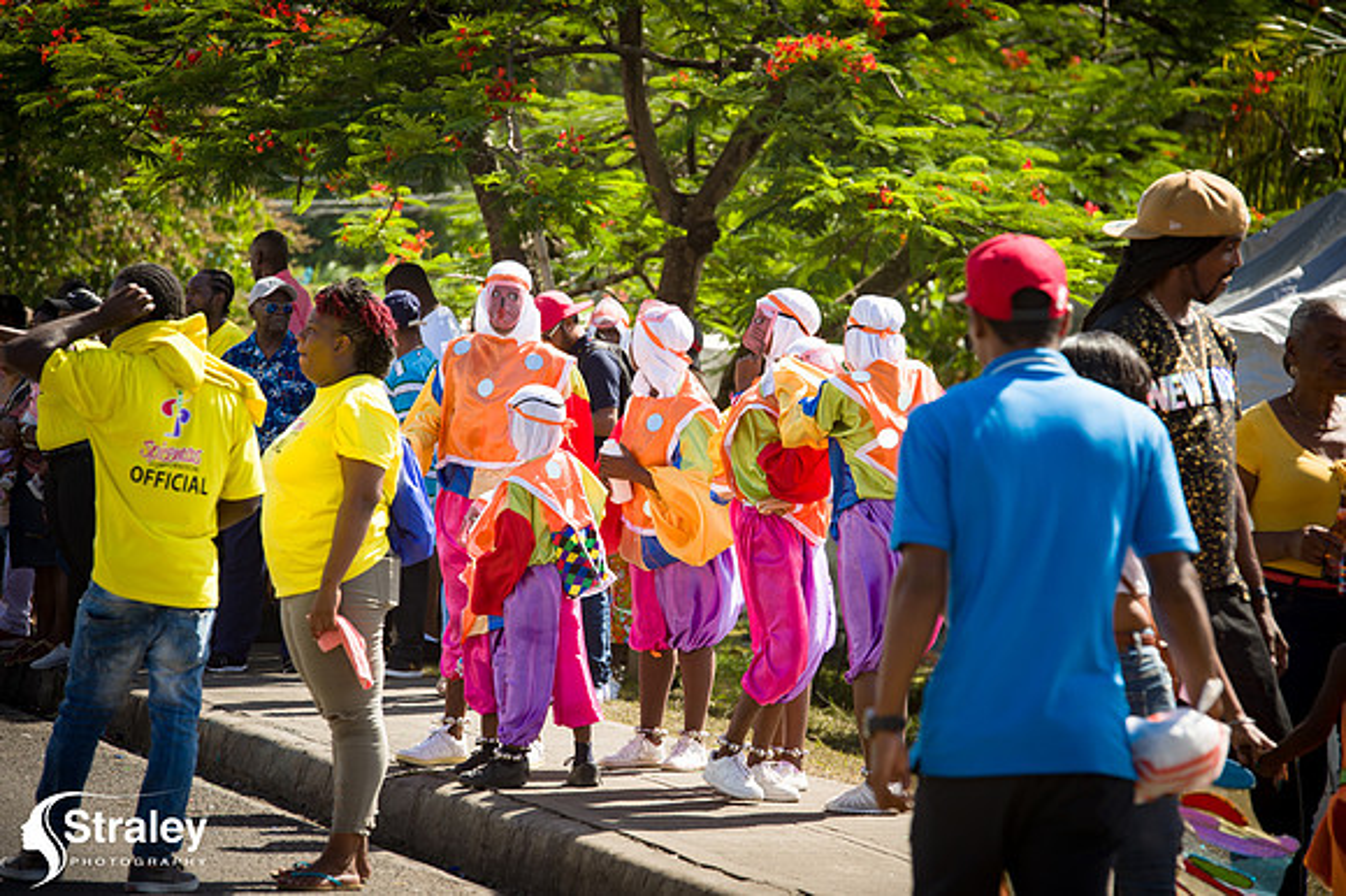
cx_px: 673
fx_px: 6726
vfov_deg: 7.6
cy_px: 448
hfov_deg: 11.4
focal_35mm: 180
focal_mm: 180
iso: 100
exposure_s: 1/250
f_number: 7.1
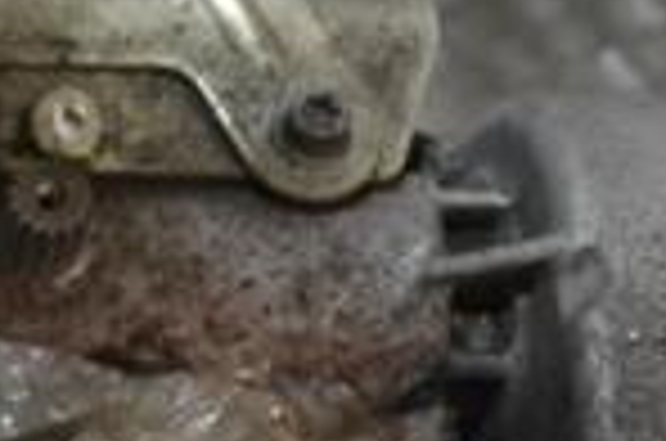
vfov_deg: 11.1
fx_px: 2252
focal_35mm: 122
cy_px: 360
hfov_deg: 15.5
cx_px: -324
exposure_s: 1/30
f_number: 3.8
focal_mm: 20
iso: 1400
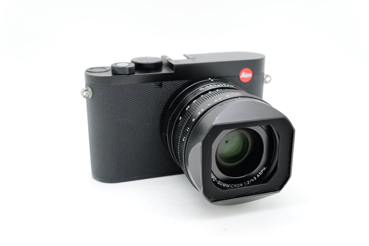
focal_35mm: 43
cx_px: 184
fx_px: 441
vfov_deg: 31.2
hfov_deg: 45.4
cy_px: 123
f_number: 9
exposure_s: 1/60
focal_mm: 43
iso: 800
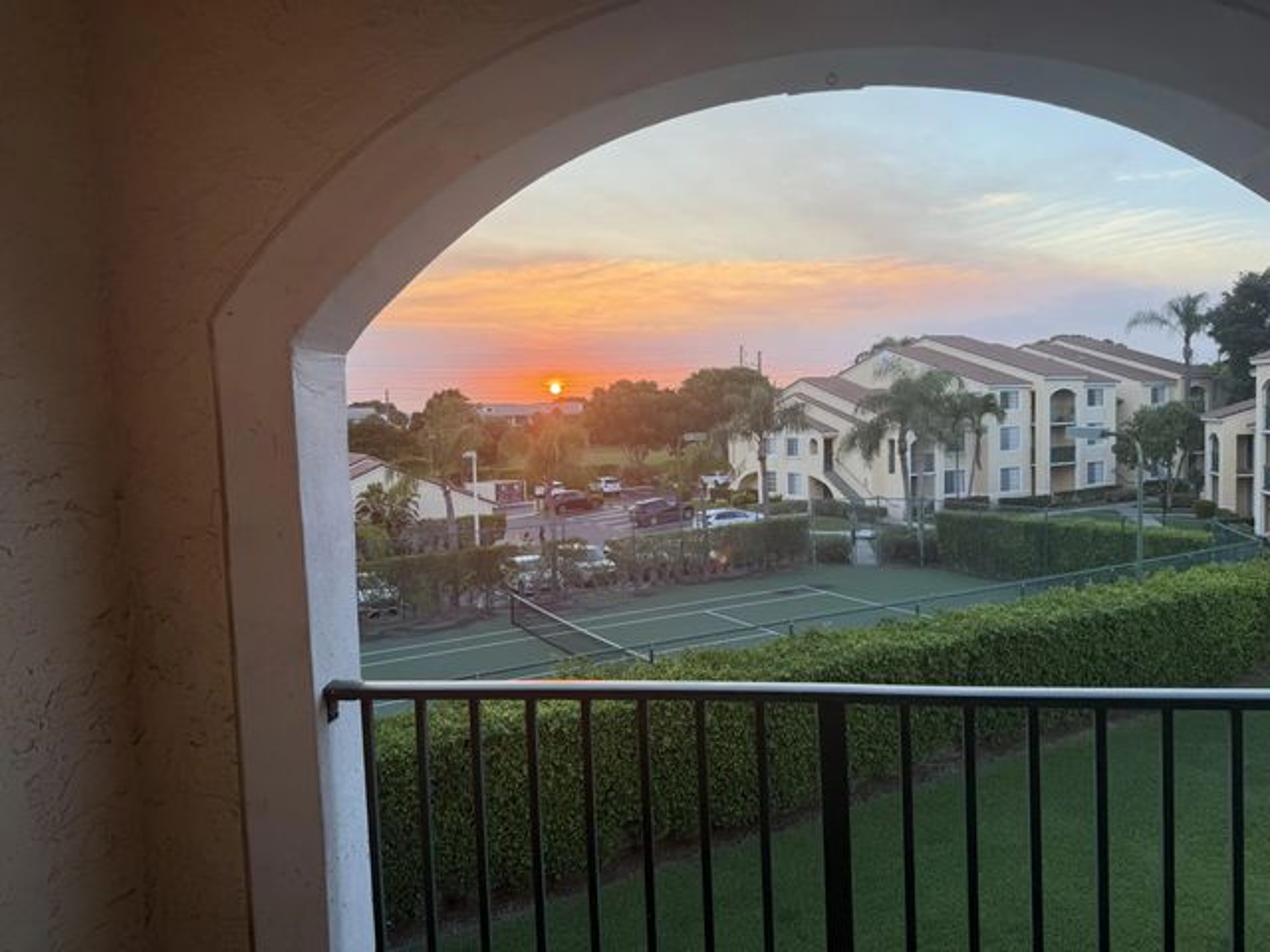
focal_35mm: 24
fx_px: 881
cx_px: 635
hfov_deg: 71.6
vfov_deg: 56.8
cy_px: 476
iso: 80
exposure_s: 1/258
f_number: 1.78
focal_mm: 6.76
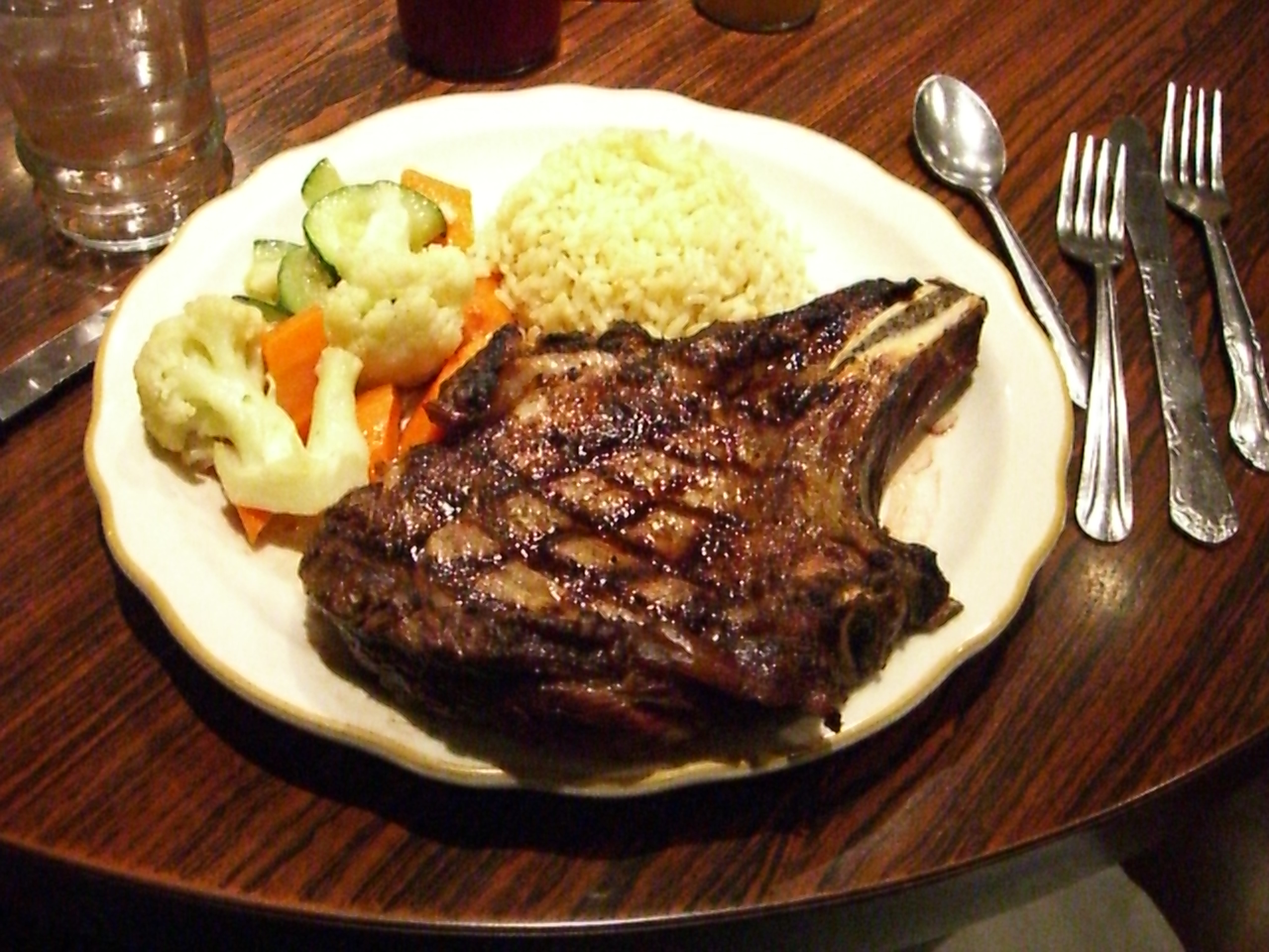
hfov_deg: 49.0
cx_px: 634
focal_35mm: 38
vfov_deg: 37.7
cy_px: 476
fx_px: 1393
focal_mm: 6.2
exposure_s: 1/25
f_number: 2.7
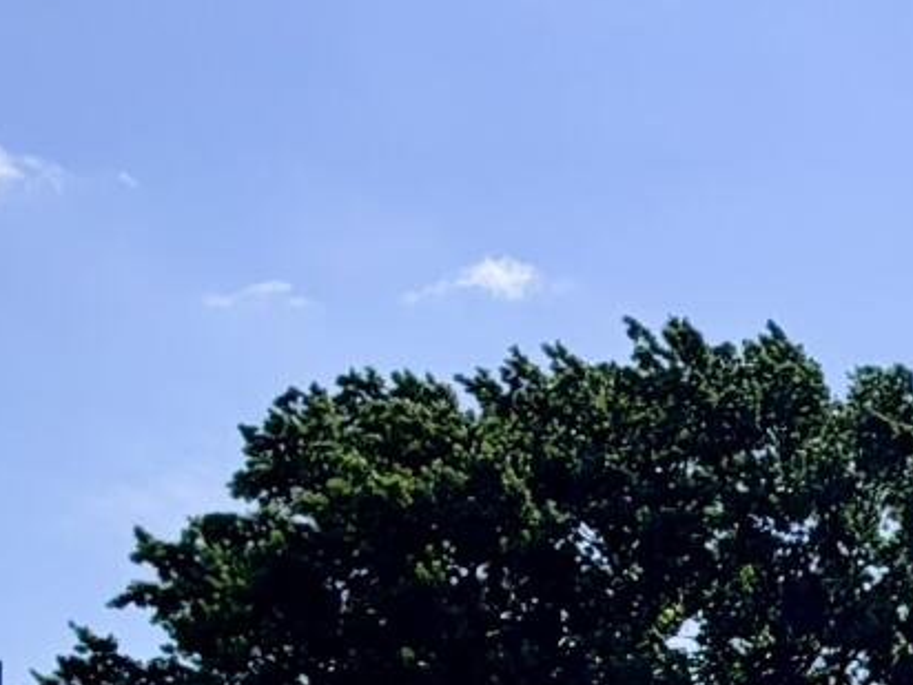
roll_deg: -1.3
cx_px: 1505
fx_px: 2690
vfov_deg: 13.5
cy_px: 1075
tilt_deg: +5.2
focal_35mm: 102
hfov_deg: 16.8
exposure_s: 1/1613
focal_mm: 2.22
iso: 20
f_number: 2.2
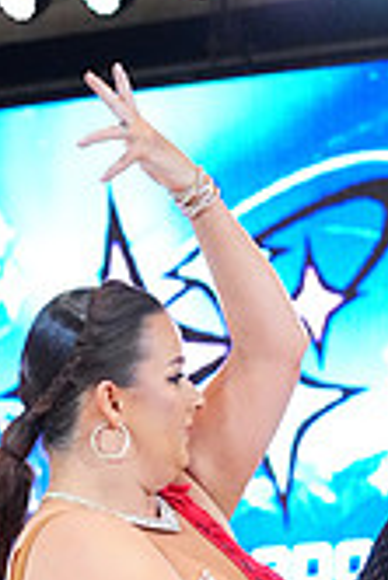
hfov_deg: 4.6
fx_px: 4791
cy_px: 901
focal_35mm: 297
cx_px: 393
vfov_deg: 6.8
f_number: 4.5
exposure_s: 1/400
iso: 12800
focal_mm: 85
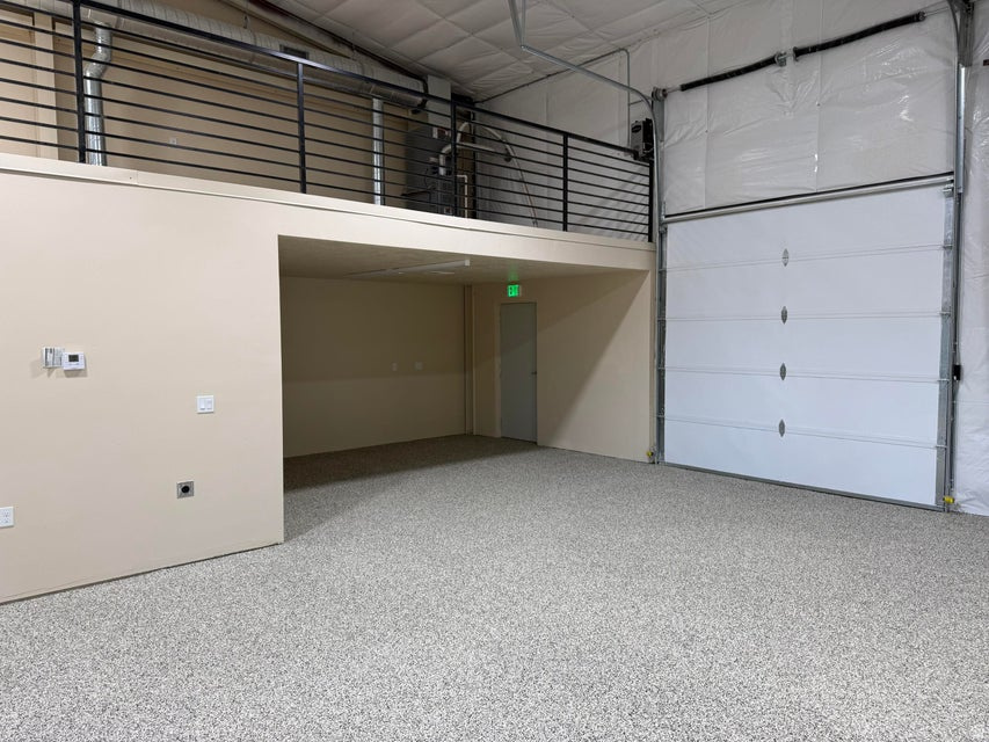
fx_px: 686
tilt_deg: -2.1
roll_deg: +0.1
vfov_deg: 56.8
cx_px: 494
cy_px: 371
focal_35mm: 24
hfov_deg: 71.6
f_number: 1.78
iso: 64
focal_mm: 6.76
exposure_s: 1/120
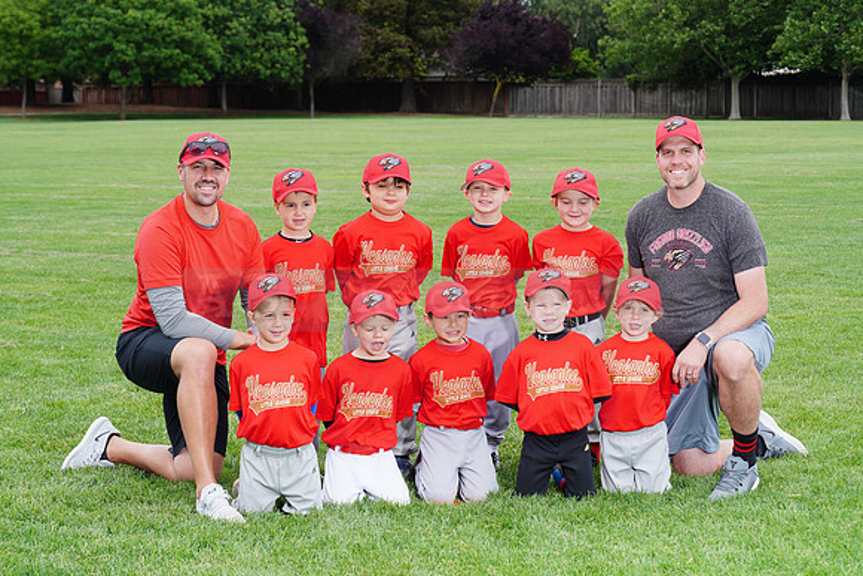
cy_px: 288
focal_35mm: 82
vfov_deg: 16.7
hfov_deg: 24.8
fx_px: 1966
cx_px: 432
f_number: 9
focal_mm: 82
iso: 200
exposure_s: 1/250
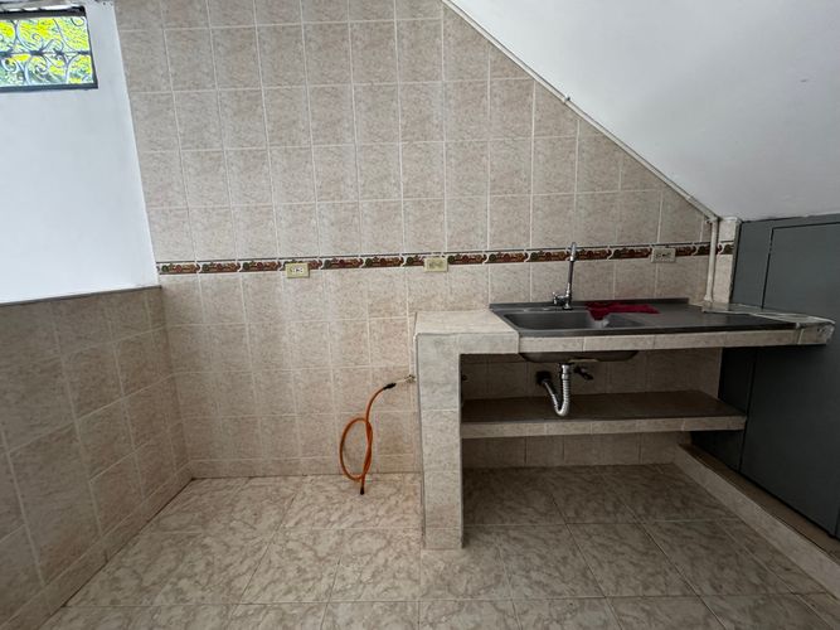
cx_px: 420
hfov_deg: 102.1
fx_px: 340
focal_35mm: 14
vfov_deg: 85.7
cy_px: 315
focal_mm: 2.22
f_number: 2.2
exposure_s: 1/120
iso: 320
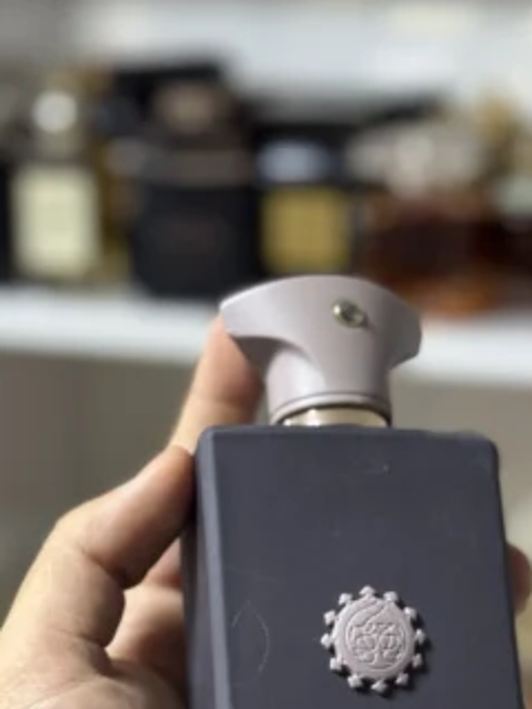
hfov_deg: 17.1
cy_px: 588
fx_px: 1762
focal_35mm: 86
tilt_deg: -16.7
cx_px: 355
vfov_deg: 22.4
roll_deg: -0.2
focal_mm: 6.76
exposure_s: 1/50
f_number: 1.78
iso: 200
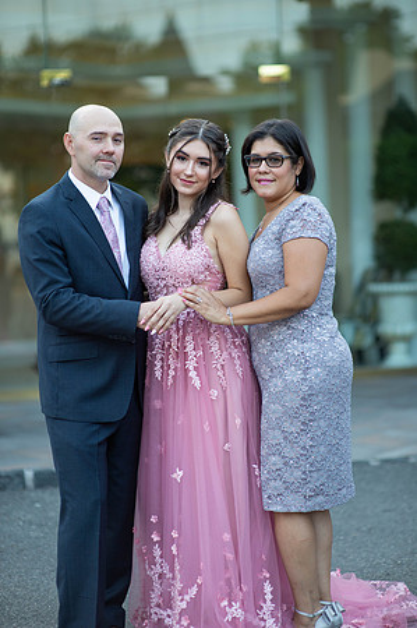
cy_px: 314
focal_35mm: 85
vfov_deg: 23.9
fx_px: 1480
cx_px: 208
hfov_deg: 16.0
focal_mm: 85
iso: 250
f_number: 2
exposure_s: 1/500
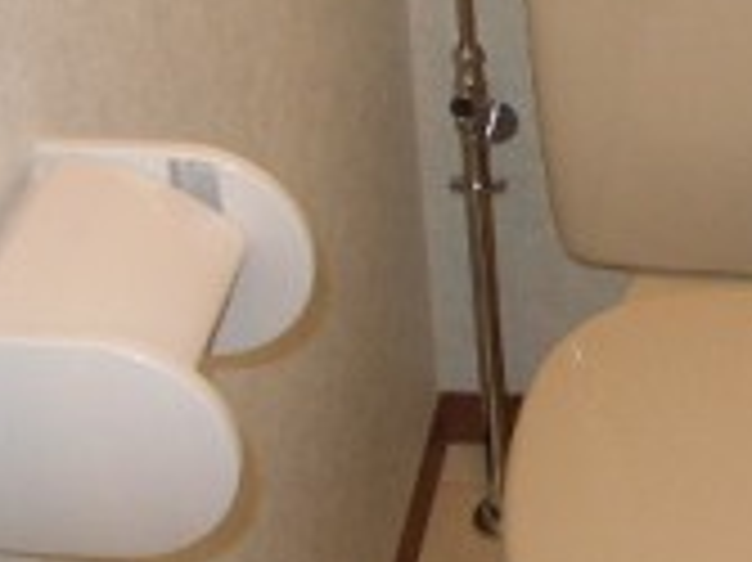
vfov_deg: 14.4
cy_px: 157
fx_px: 2214
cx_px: 711
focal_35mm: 102
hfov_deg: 18.9
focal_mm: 5.8
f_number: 2.9
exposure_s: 1/30
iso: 100
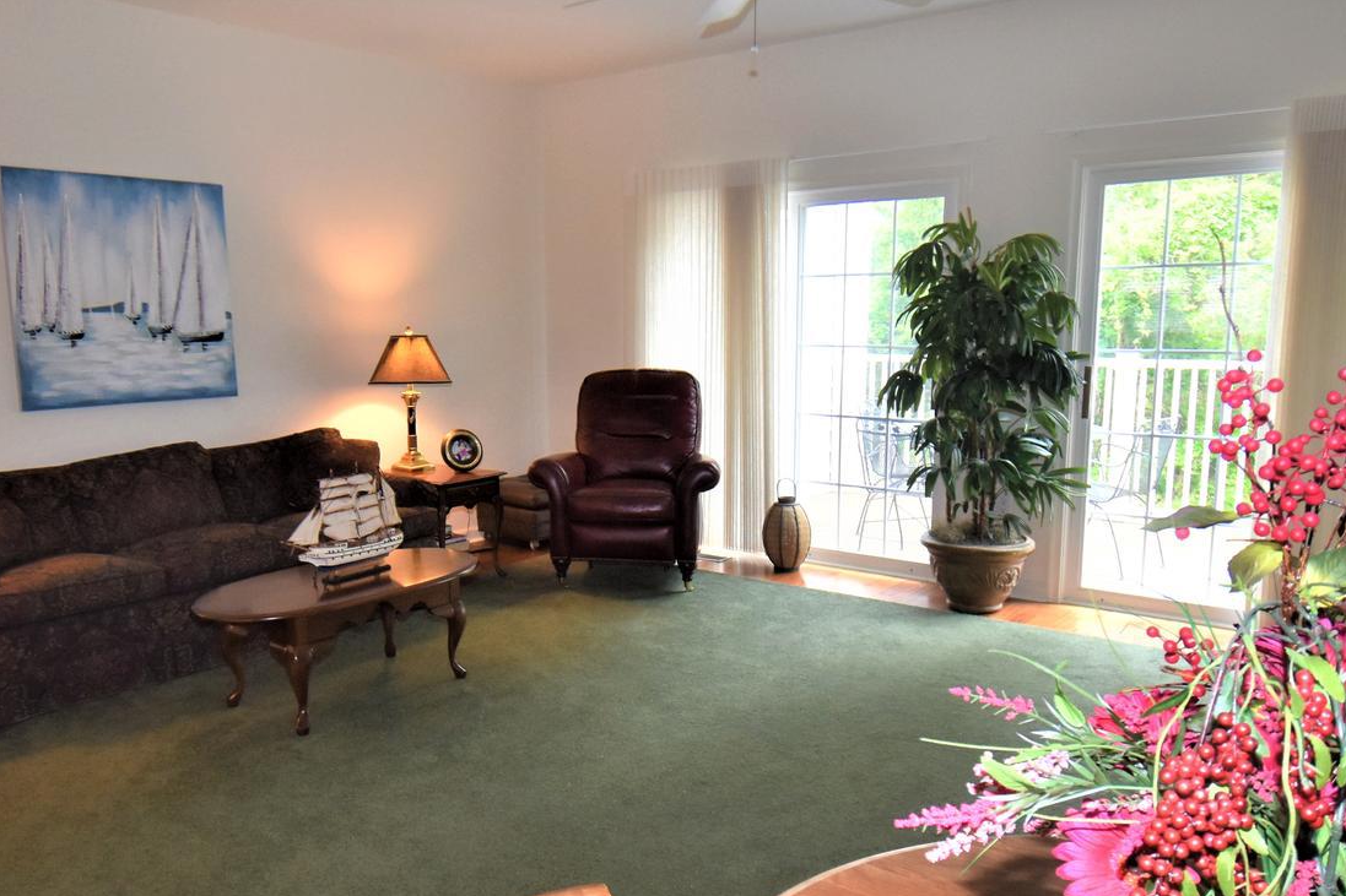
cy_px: 501
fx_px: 1047
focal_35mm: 28
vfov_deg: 46.3
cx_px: 584
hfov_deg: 65.2
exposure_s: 1/100
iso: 800
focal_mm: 10
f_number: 5
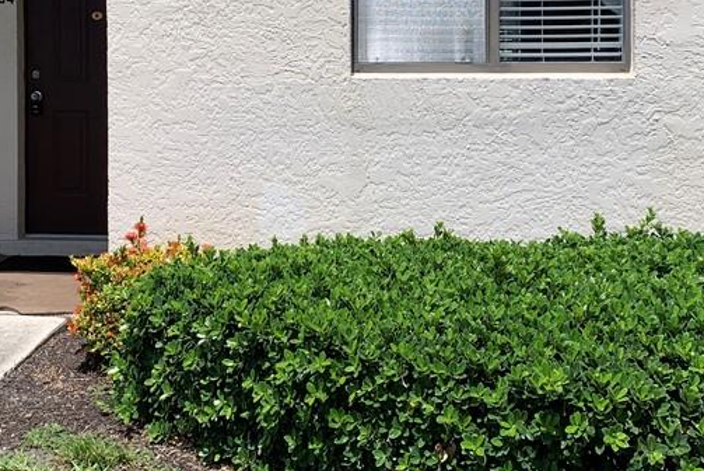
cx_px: 309
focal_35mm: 55
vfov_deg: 24.2
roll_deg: +1.0
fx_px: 1076
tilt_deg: -0.2
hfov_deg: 36.2
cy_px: 86
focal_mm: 4.25
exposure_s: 1/3086
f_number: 1.8
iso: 25
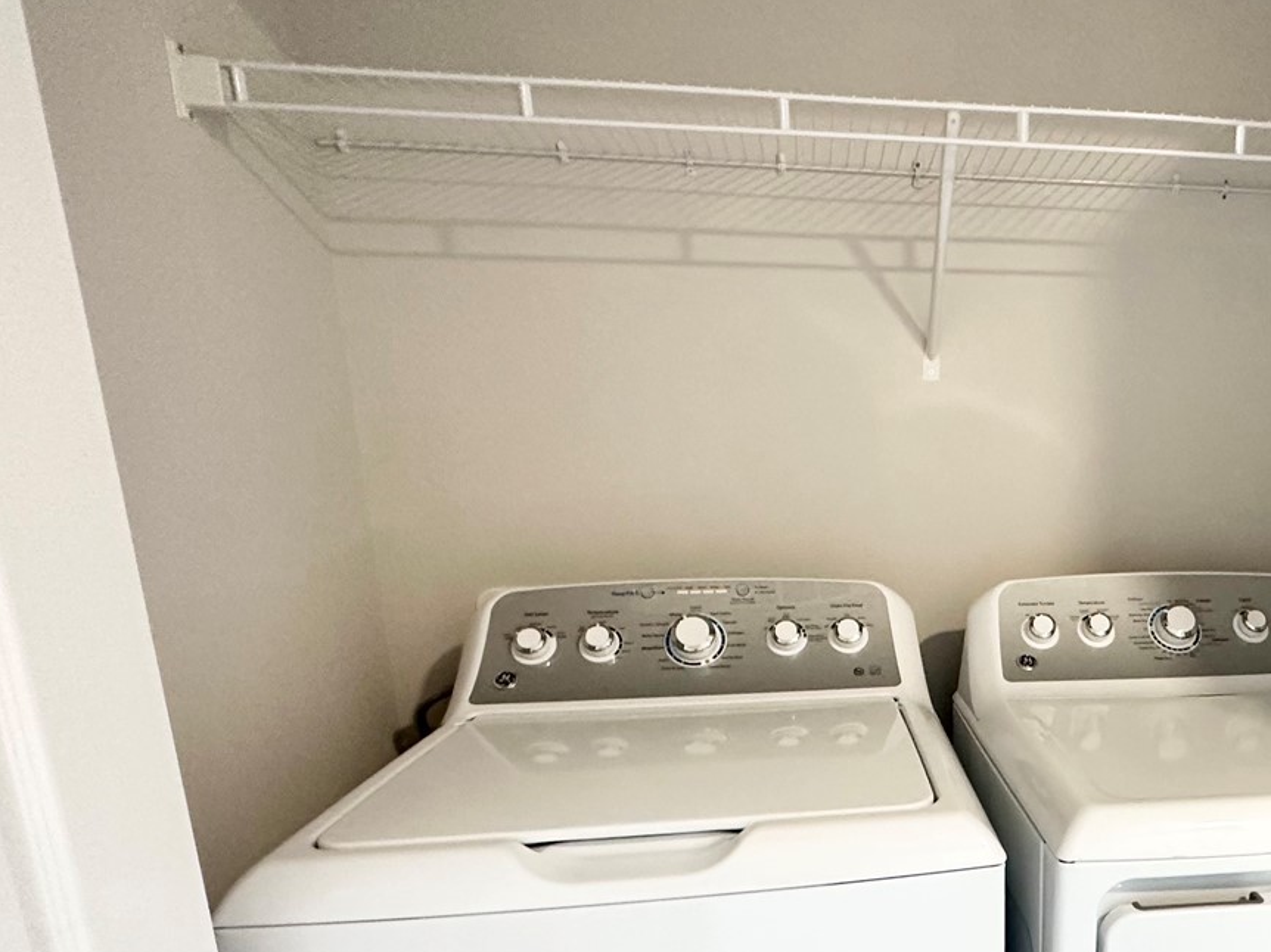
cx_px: 989
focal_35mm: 26
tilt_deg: -13.8
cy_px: 679
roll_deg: -0.4
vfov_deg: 51.4
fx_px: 954
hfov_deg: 62.5
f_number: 2.2
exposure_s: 1/60
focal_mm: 2.22
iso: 400
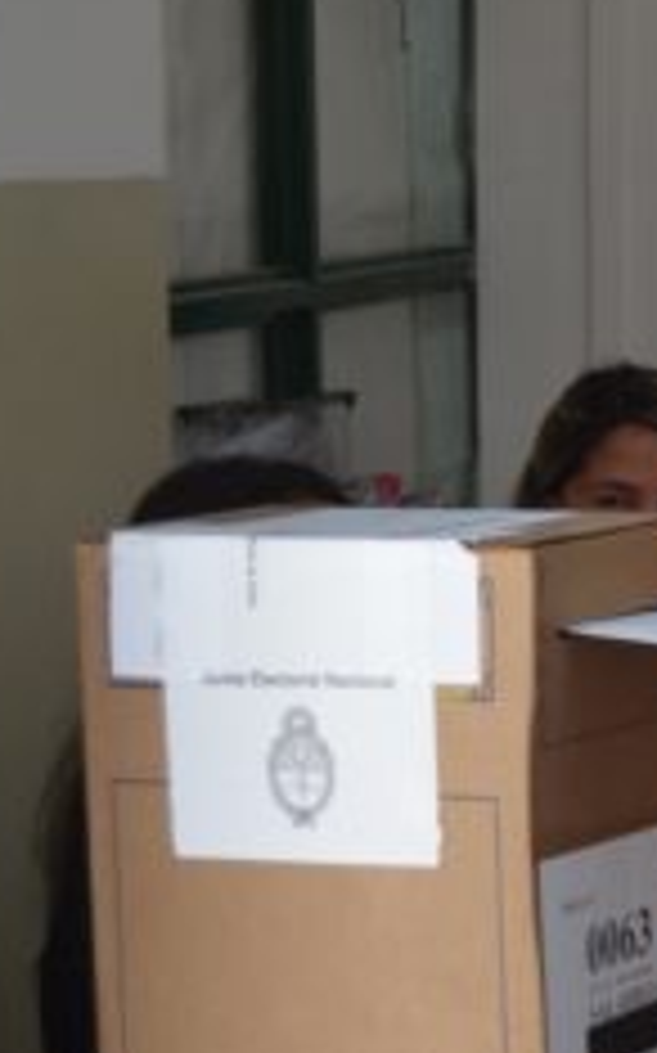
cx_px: 1282
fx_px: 3643
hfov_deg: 9.7
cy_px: 574
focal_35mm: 127
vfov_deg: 16.4
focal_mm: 28
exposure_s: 1/60
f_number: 4.5
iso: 560
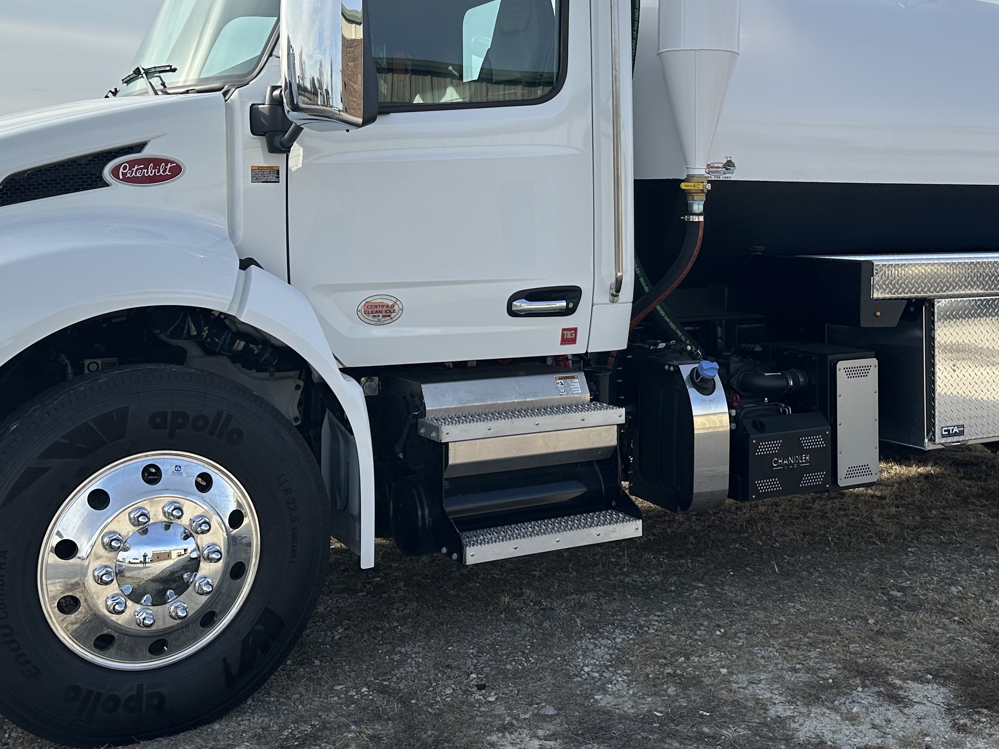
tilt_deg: -2.0
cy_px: 225
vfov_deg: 33.9
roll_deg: -2.5
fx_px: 1212
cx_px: 571
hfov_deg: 44.7
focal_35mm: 42
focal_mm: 6.86
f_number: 1.78
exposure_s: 1/3861
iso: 80
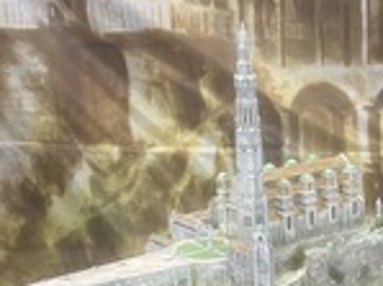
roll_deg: +1.5
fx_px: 1236
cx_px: 368
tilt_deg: -29.5
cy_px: 510
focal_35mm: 112
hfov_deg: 17.3
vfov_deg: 12.1
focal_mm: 5.7
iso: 125
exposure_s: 1/73
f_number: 1.5
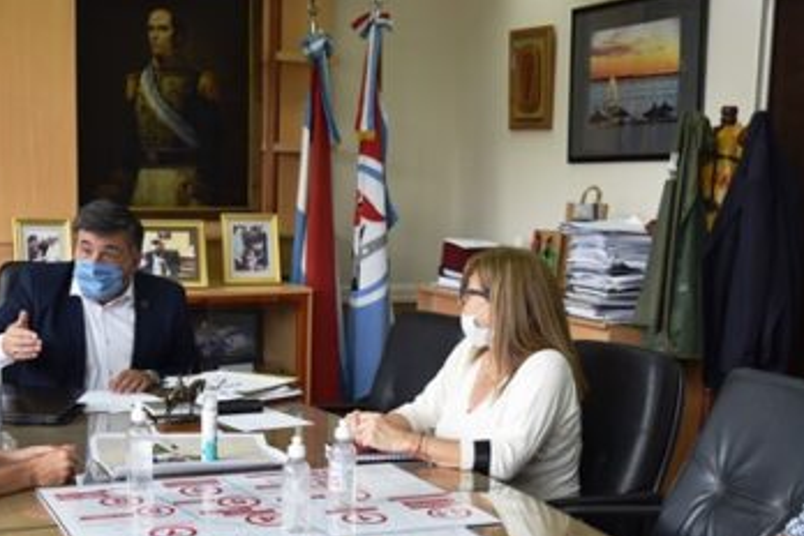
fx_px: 1340
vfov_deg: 22.4
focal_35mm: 60
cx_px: 372
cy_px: 407
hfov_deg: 33.4
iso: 400
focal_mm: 30
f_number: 4
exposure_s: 1/60
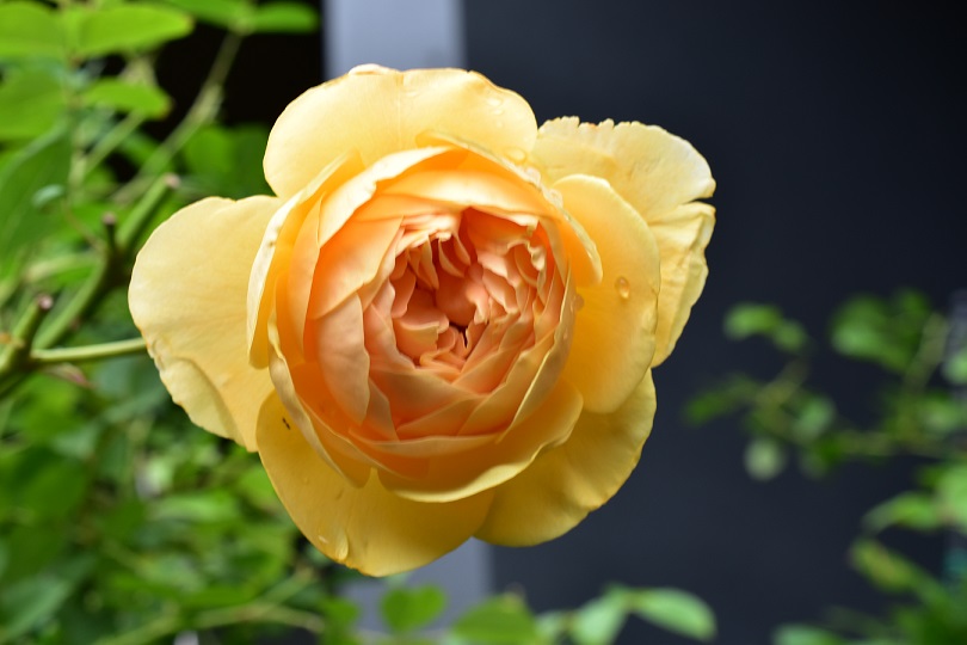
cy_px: 322
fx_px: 1612
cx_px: 484
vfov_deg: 22.6
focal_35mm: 60
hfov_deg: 33.4
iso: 250
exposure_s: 1/40
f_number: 13
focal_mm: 40
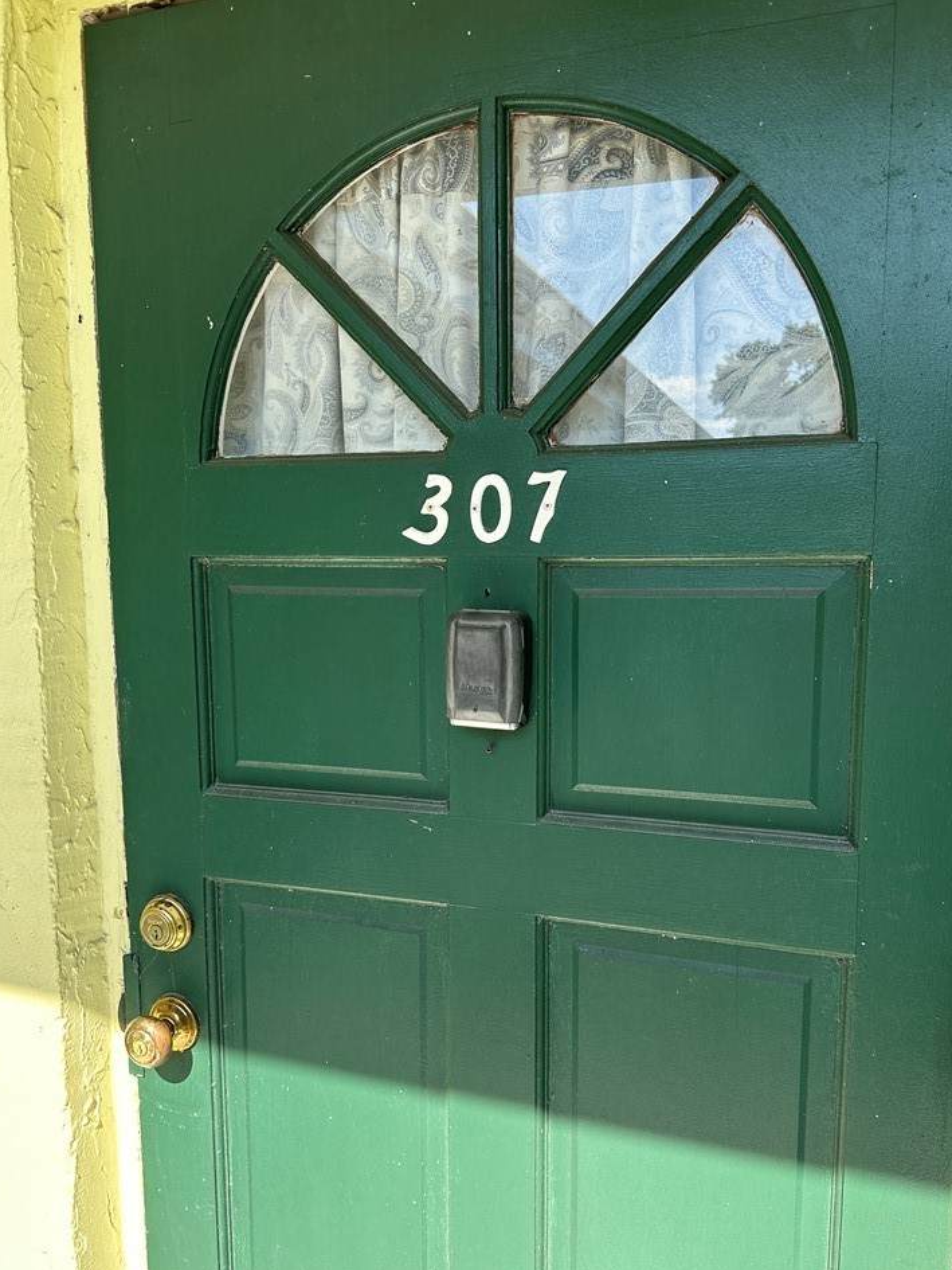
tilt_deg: -5.9
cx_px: 504
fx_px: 953
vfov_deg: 67.3
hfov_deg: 53.0
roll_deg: -1.1
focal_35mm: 26
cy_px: 664
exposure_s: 1/836
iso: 80
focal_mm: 6.86
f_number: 1.78
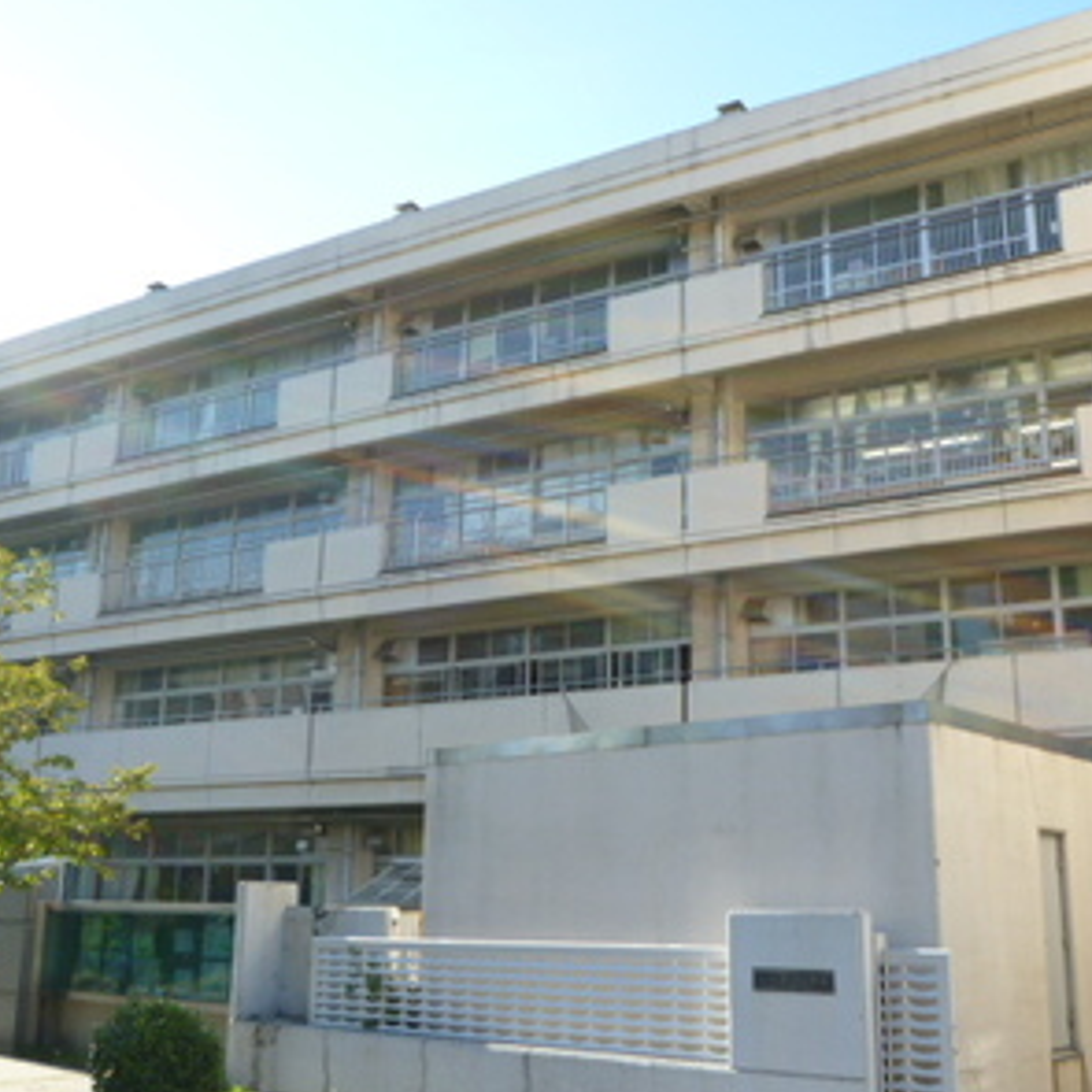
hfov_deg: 46.0
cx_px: 574
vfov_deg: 46.0
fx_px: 1285
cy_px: 581
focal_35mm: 36
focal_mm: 4.5
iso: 80
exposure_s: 1/160
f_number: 4
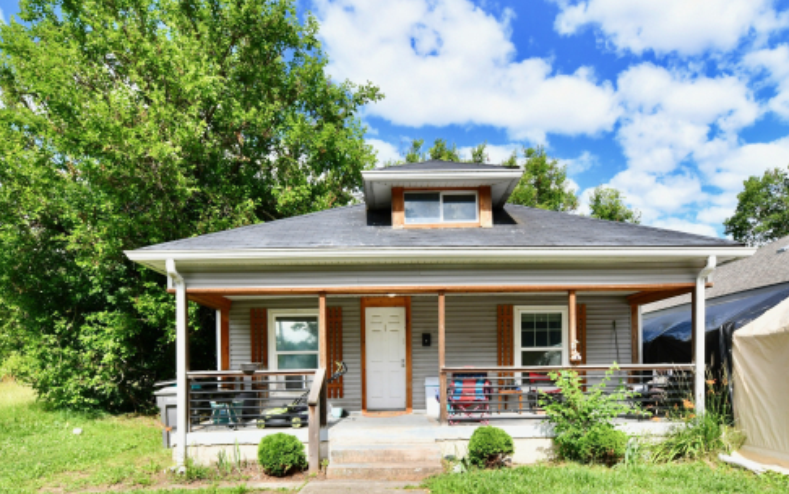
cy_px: 377
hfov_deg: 79.6
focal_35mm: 22
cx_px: 401
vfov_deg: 52.4
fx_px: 473
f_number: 11
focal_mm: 14
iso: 640
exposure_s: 1/500
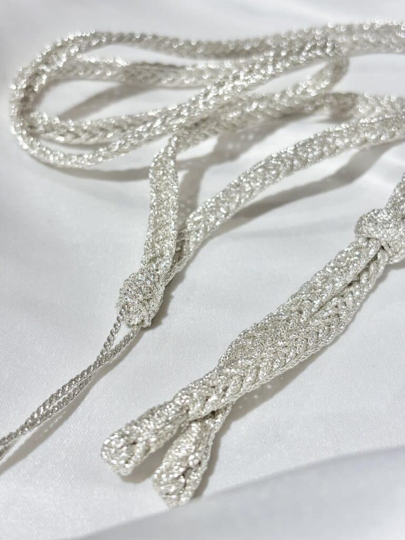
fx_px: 811
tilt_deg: -27.8
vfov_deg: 36.8
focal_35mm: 52
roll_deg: +10.0
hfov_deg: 28.0
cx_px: 202
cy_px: 270
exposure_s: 1/297
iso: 32
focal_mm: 5.96
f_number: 1.6
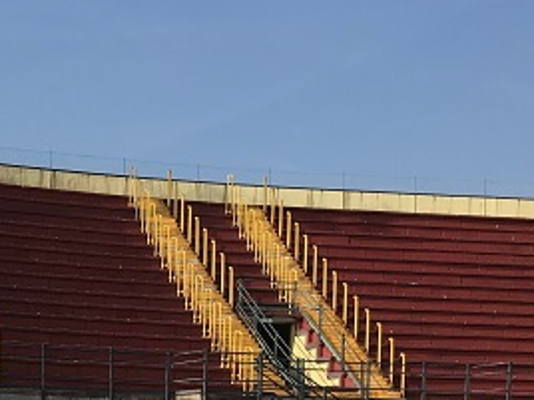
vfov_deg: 19.0
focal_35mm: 73
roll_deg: -0.8
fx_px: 1126
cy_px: 487
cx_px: 40
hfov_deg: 25.7
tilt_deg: -0.2
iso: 20
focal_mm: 3.99
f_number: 1.8
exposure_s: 1/2179
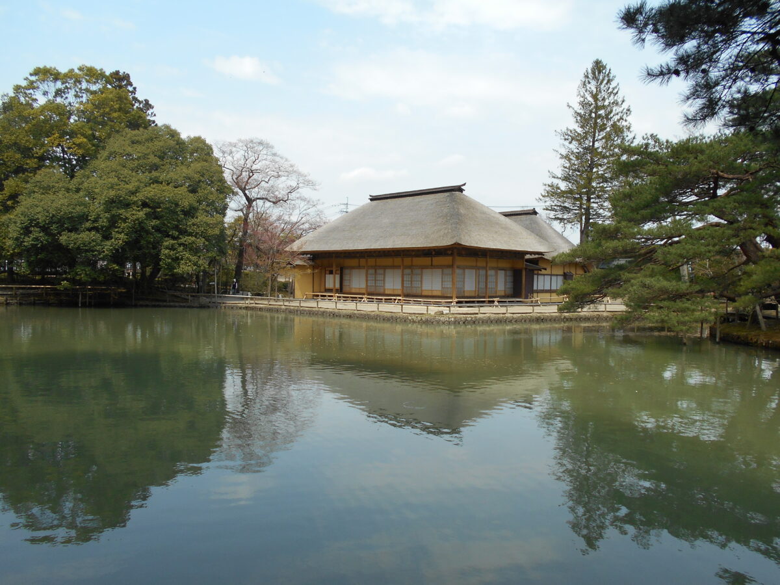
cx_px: 390
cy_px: 292
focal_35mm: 26
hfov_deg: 67.3
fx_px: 586
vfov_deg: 53.1
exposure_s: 1/640
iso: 80
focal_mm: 4.6
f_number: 3.2
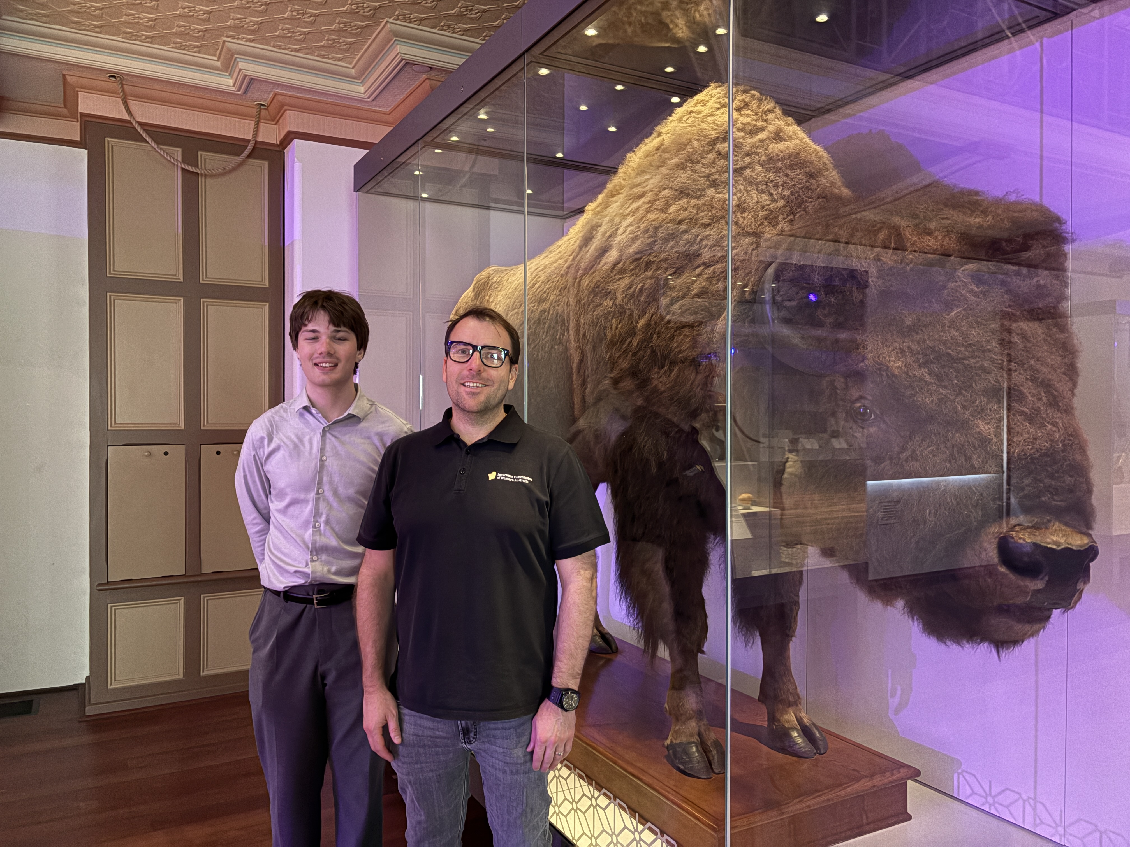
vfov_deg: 53.1
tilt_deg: -0.8
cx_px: 565
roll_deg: +0.2
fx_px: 849
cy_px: 424
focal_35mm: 26
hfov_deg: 67.3
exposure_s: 1/22
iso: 1000
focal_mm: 5.96
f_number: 1.6
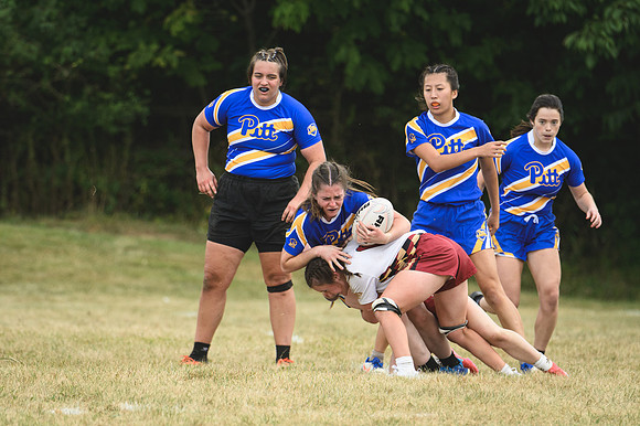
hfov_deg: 2.8
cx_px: 320
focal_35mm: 750
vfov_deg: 1.8
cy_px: 213
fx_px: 13325
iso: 560
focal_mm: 500
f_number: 6.3
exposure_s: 1/1000
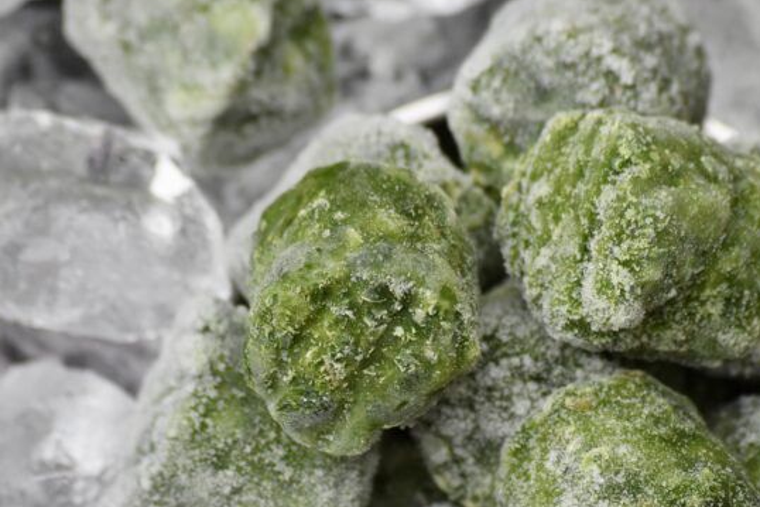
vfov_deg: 4.2
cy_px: 447
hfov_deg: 6.2
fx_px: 6989
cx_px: 418
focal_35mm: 331
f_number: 4.5
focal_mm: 116
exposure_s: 1/400
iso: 800
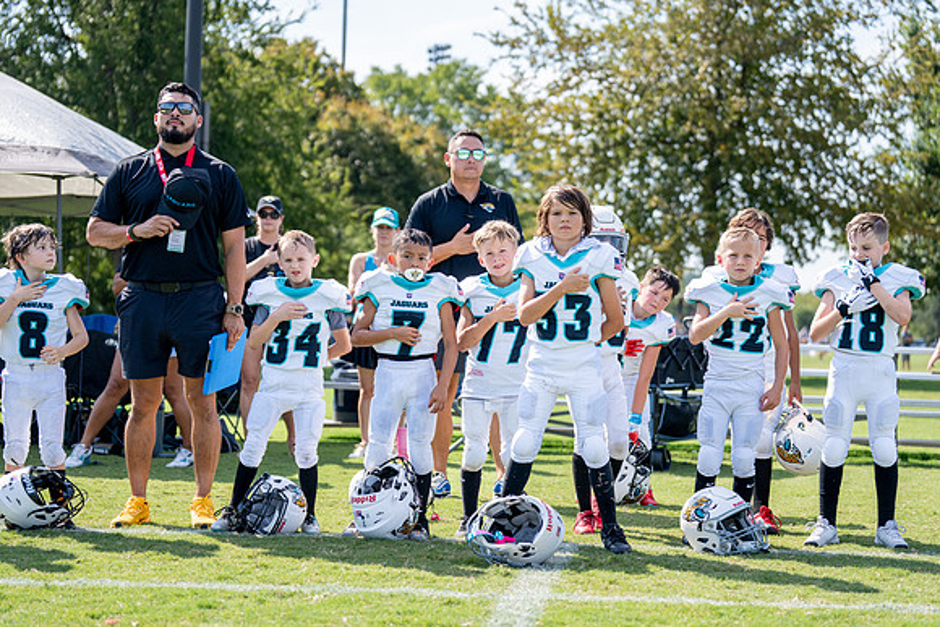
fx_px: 1879
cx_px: 477
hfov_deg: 28.1
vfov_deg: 19.0
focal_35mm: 72
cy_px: 313
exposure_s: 1/1600
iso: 160
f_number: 2.8
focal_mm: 70
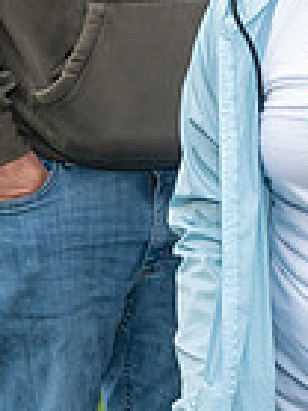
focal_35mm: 194
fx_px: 2305
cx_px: 715
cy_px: -41
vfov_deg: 10.1
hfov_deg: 7.2
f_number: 6.3
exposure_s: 1/250
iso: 250
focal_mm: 30
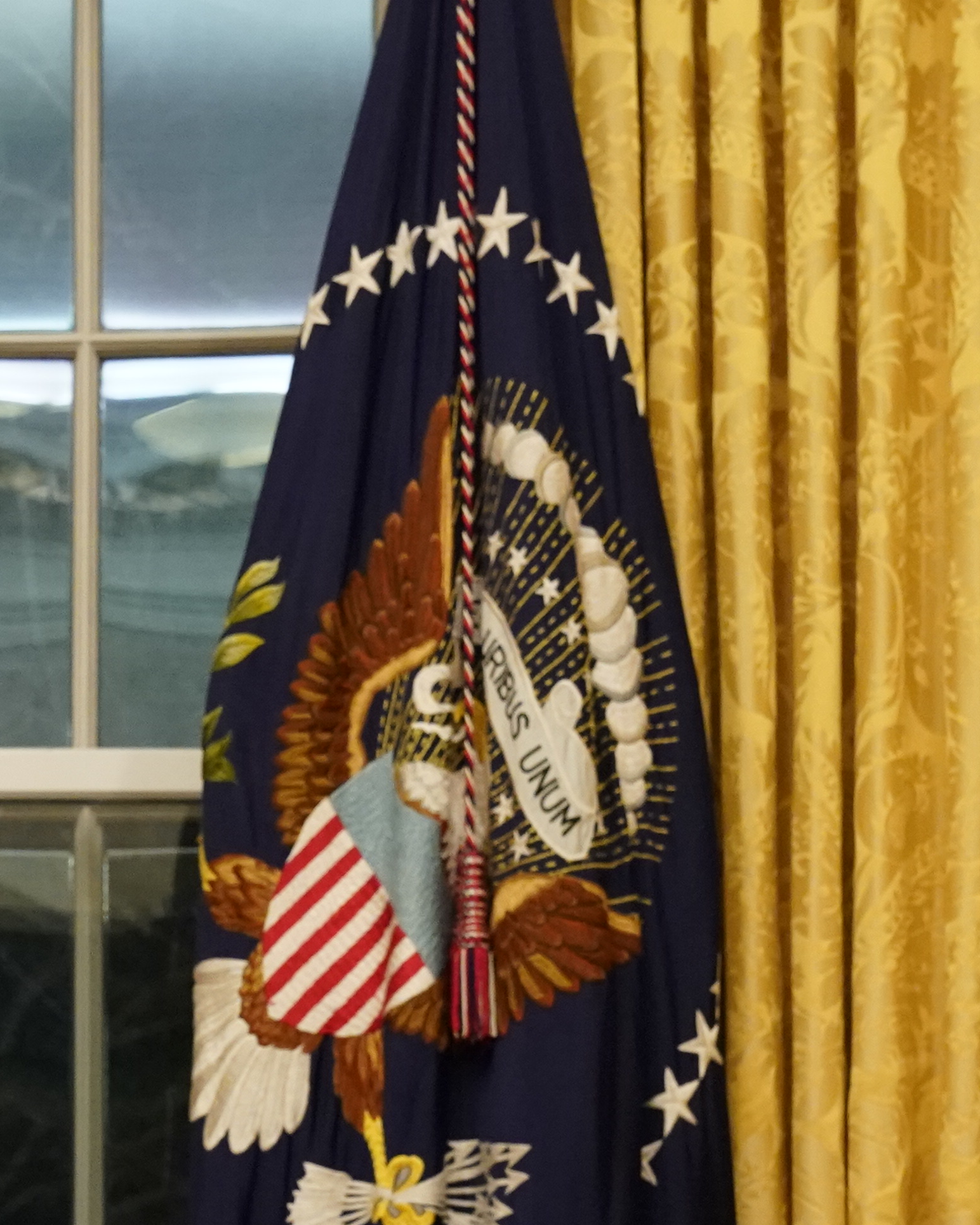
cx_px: -68
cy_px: 1067
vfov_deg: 13.4
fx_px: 5183
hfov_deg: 10.7
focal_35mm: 143
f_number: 5.6
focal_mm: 49
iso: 5000
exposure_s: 1/80
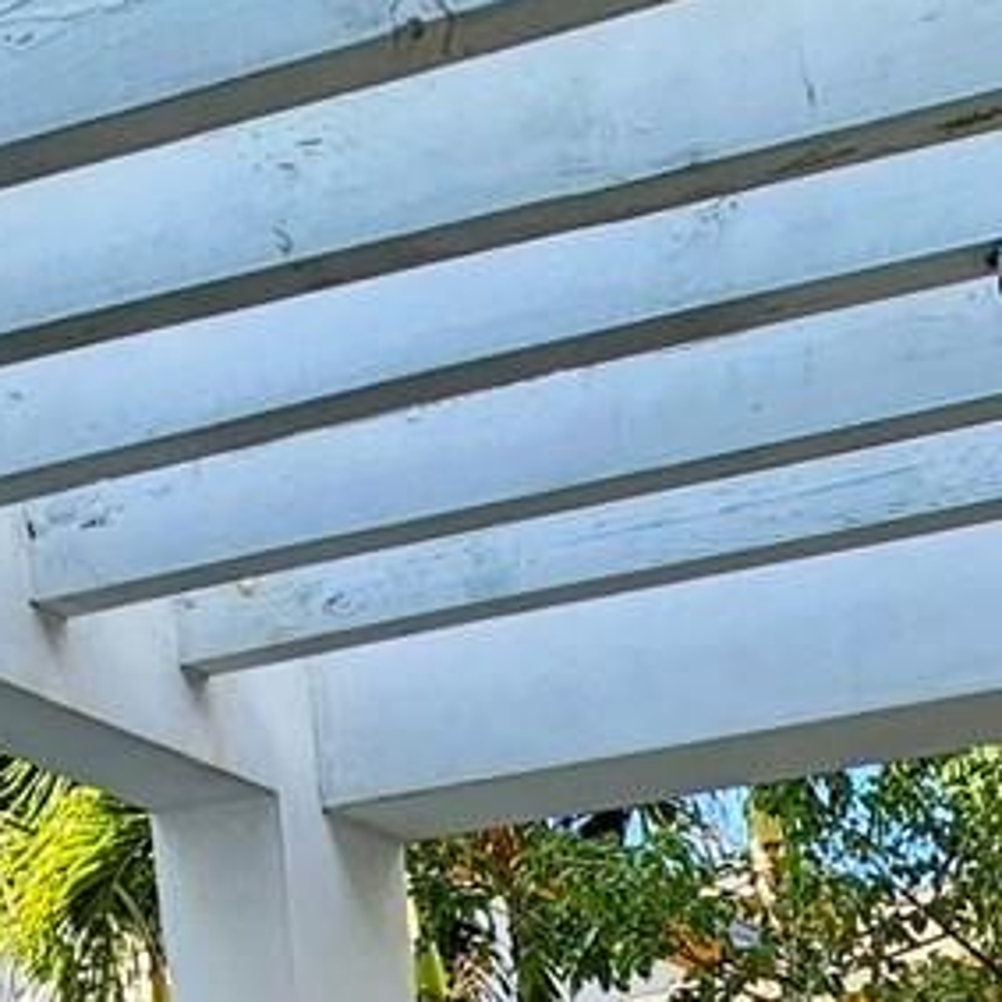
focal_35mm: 65
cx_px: 1172
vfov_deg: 20.3
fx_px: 2129
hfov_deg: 24.3
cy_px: 1721
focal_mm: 2.2
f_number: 2.2
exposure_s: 1/356
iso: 50
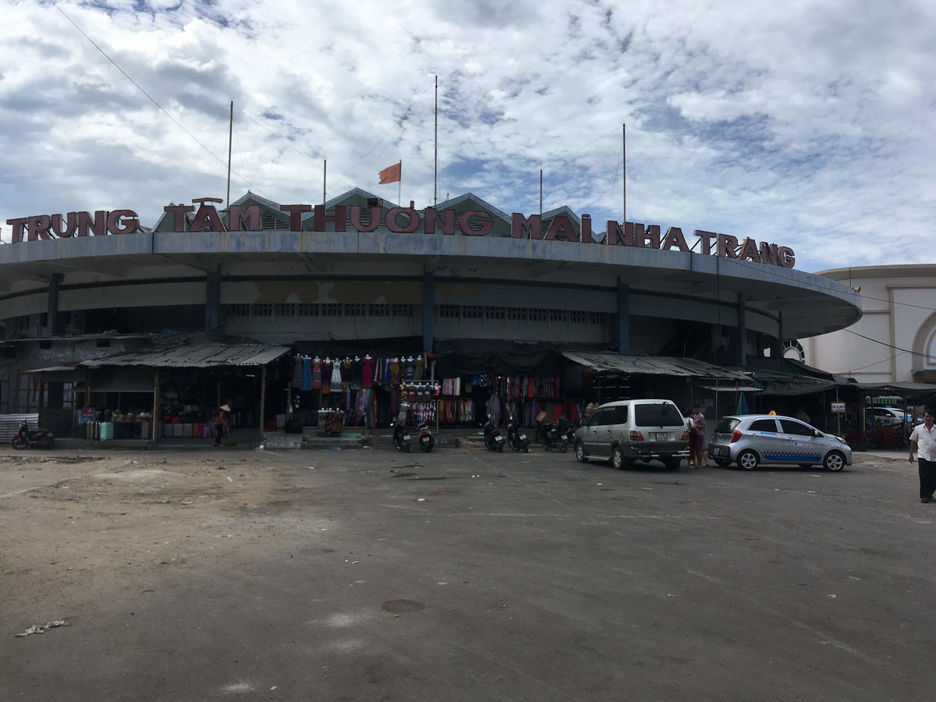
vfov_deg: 48.2
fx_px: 784
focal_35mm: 29
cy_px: 351
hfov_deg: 61.7
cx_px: 468
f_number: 2.2
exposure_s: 1/3663
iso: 25
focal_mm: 4.15
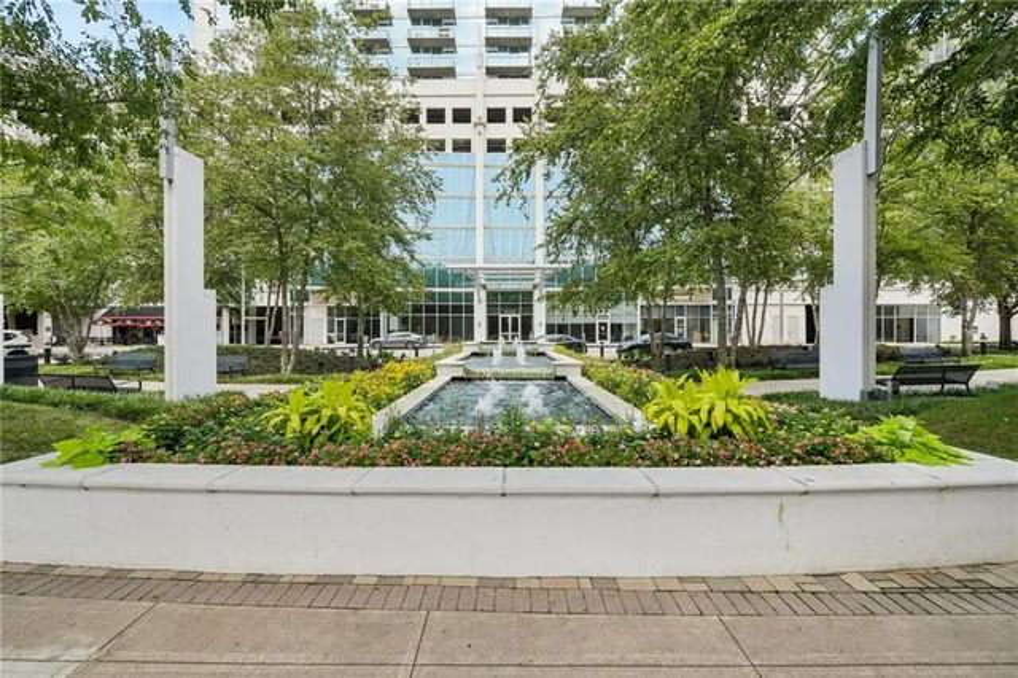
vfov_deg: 81.1
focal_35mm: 14
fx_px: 396
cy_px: 339
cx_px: 509
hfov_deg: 104.3
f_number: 8
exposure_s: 1/500
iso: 400
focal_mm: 14
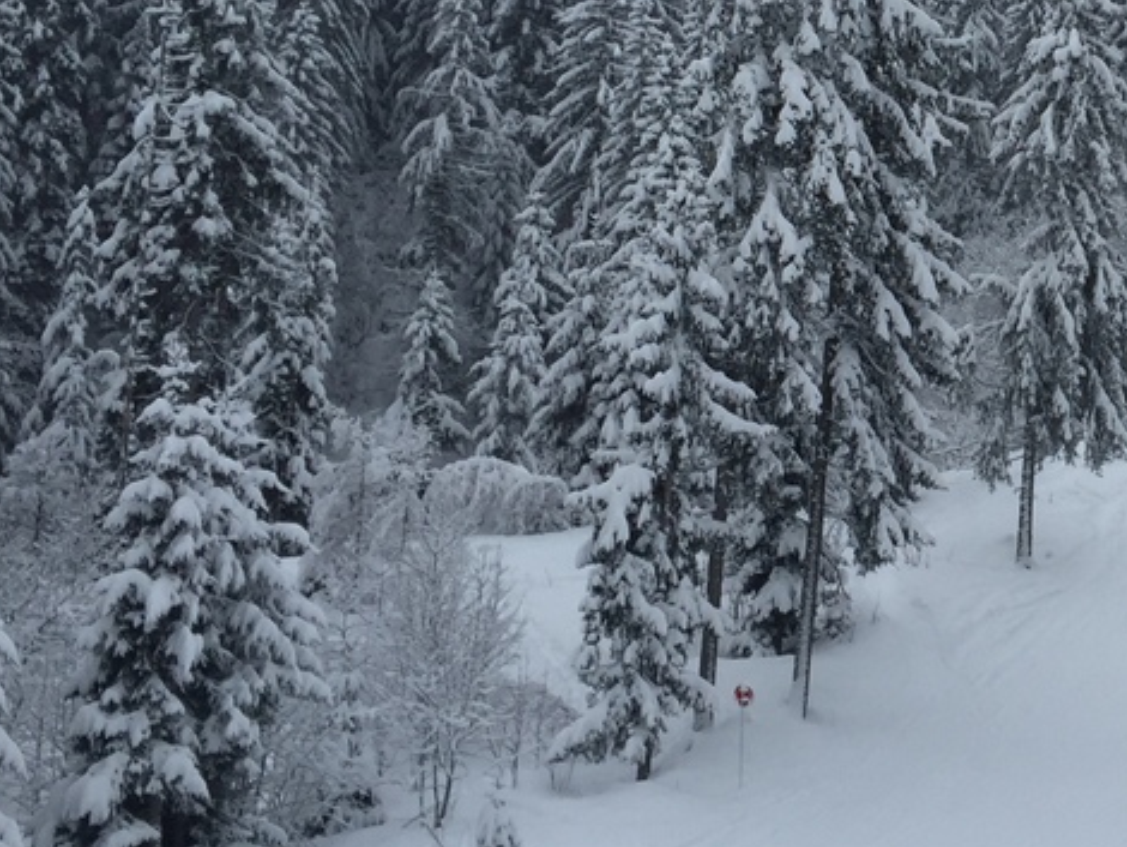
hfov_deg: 24.7
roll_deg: -1.9
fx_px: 2410
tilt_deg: +7.2
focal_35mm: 74
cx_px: 1216
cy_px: 156
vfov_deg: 19.7
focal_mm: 4.15
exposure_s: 1/1582
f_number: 2.2
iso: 32
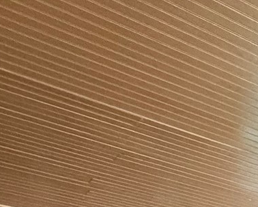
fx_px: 565
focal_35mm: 74
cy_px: 465
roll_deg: +0.4
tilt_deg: -5.1
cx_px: 453
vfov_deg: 14.9
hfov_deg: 19.7
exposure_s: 1/60
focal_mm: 2.22
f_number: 2.2
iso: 1000
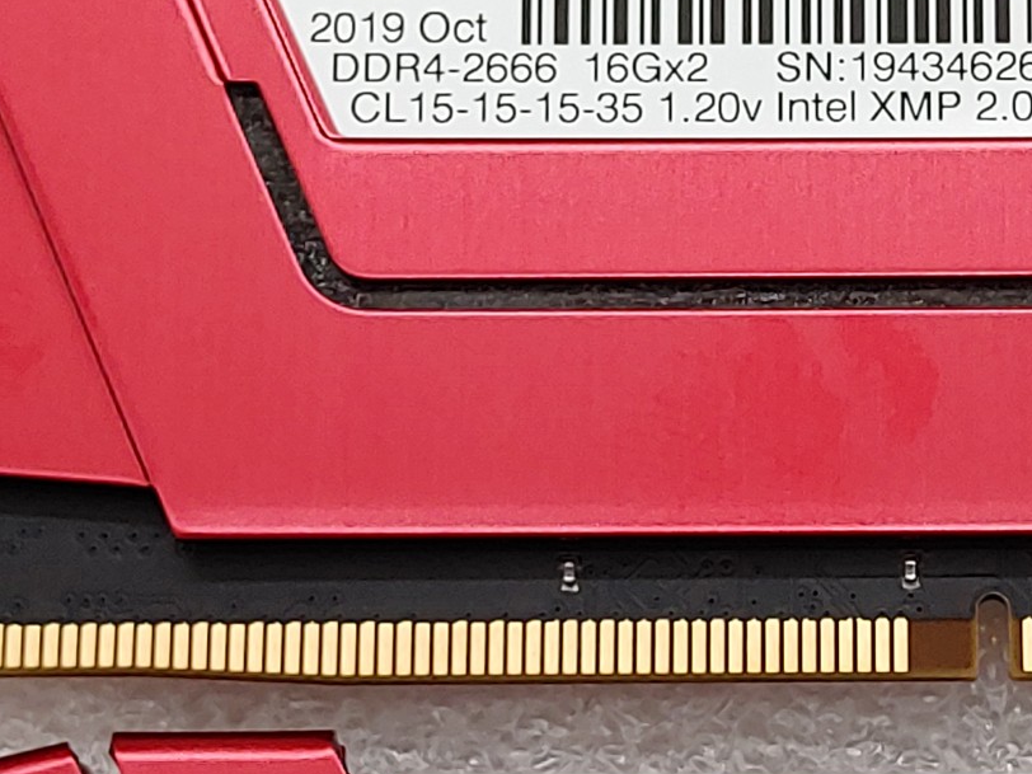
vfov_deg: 11.1
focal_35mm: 133
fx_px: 3965
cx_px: 813
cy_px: 512
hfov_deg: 14.7
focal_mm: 4.36
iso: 50
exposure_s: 1/126
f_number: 1.8
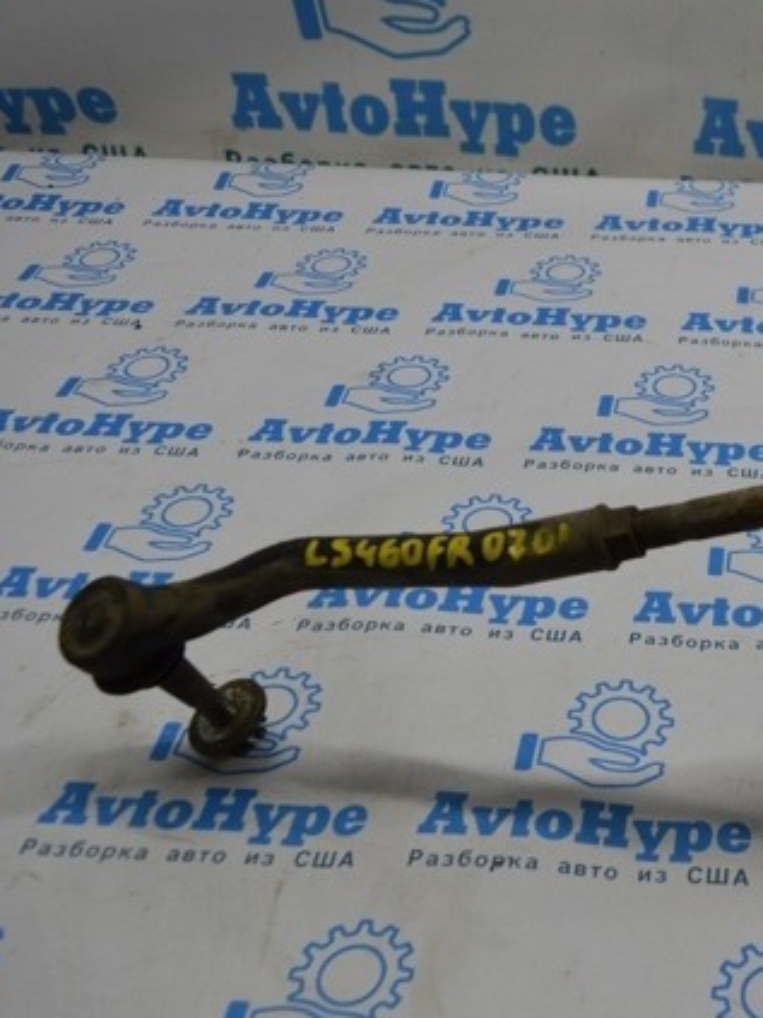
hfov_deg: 28.5
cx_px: 746
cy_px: 509
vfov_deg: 39.7
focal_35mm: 48
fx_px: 1411
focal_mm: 22
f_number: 5.6
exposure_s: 1/60
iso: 250
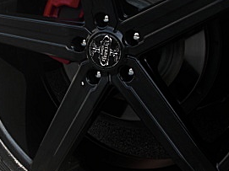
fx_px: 562
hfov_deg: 22.7
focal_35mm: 85
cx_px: 45
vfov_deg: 17.3
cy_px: 47
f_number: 2.8
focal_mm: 6.3
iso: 50
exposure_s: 1/100
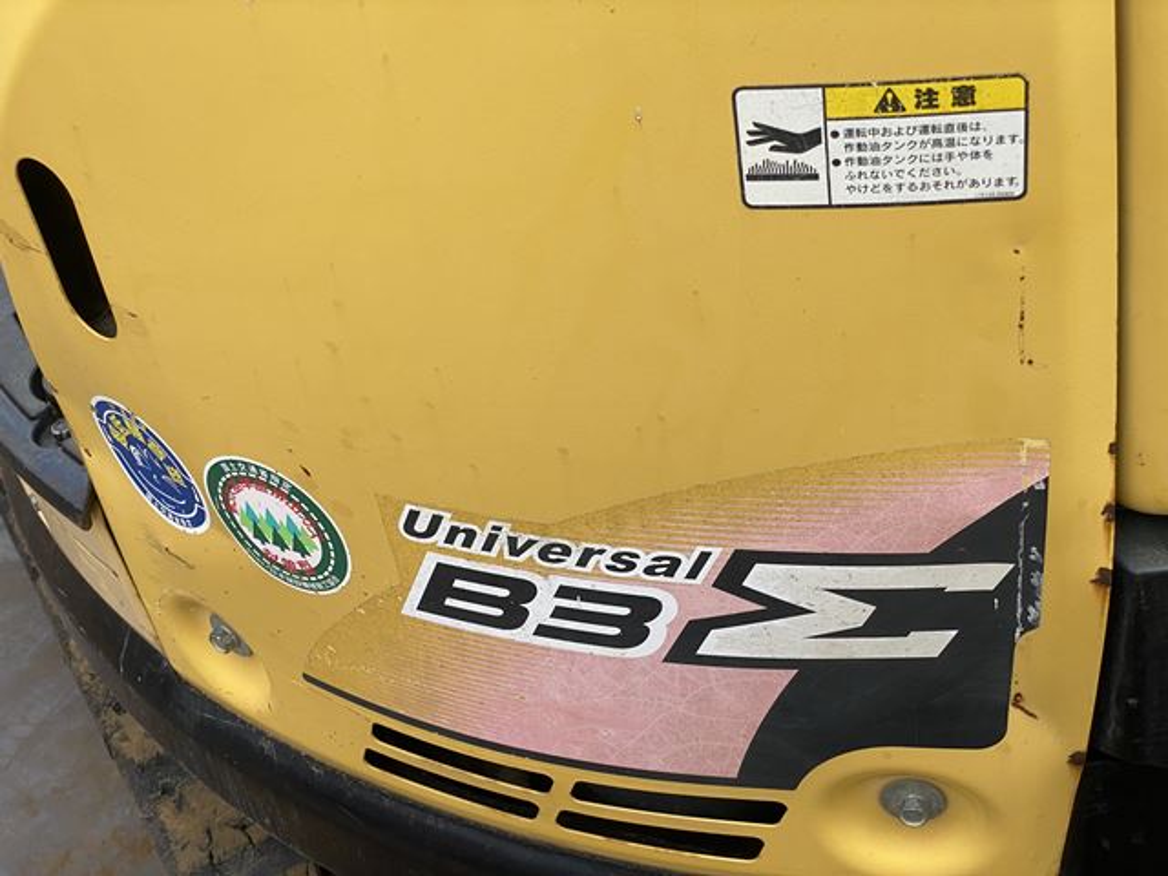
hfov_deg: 36.8
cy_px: 438
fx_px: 1755
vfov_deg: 28.0
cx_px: 584
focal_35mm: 52
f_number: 2
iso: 20
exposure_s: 1/799
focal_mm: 6
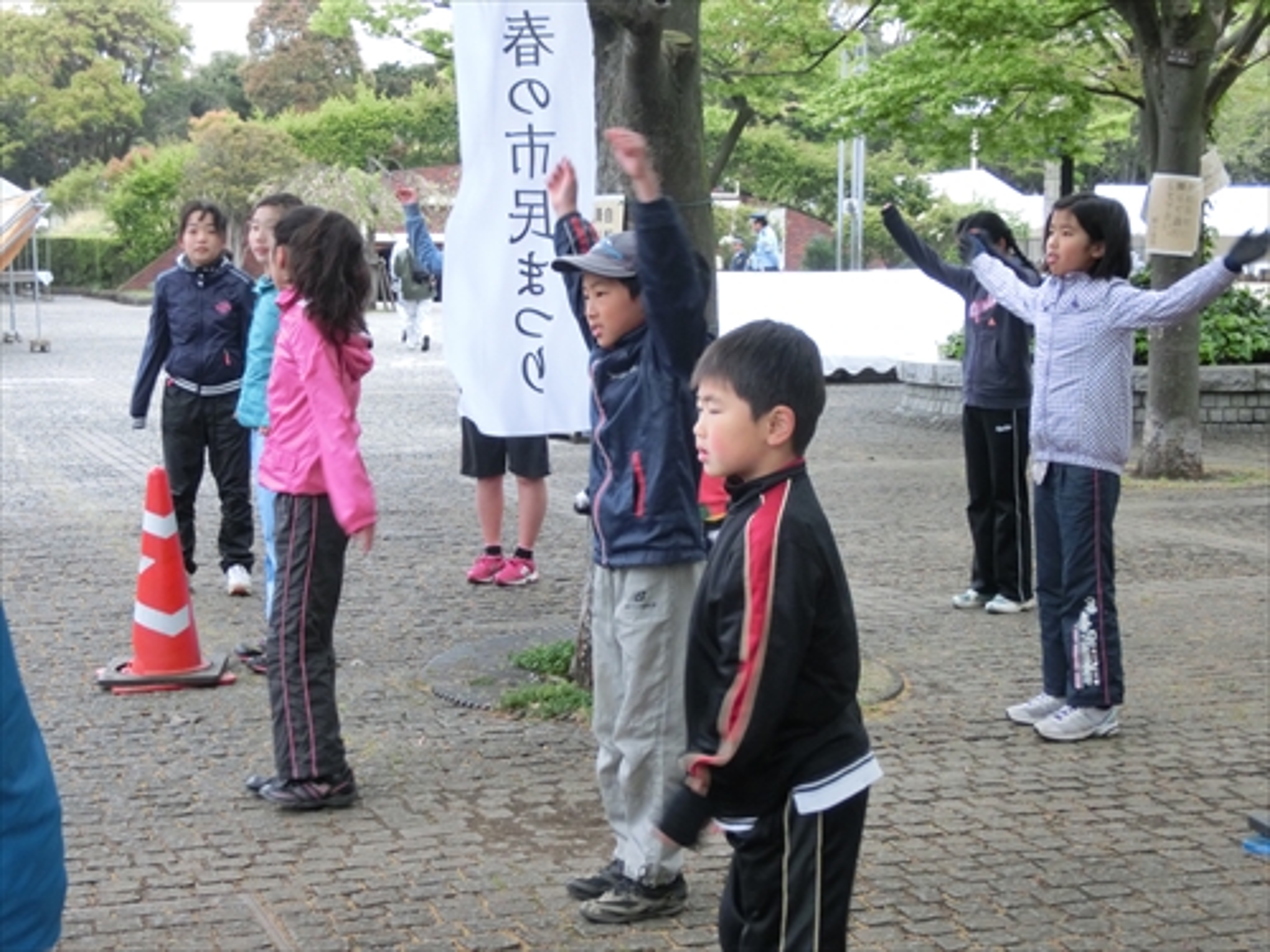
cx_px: 635
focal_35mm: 63
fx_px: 2311
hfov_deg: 30.7
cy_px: 476
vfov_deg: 23.3
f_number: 4.6
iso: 320
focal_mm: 11.17
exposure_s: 1/125
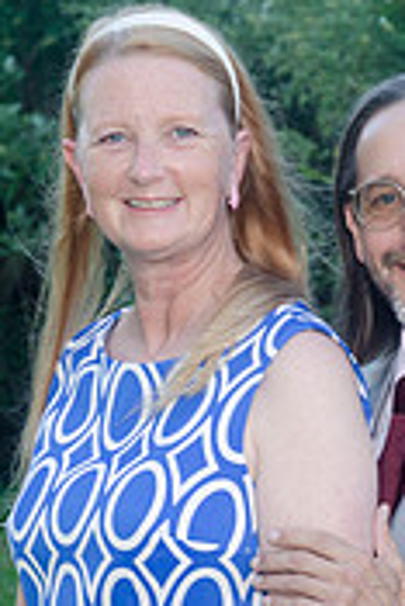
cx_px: 343
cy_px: 492
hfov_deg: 7.4
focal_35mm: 185
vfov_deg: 11.1
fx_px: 3115
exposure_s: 1/60
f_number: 5.6
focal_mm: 48
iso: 100
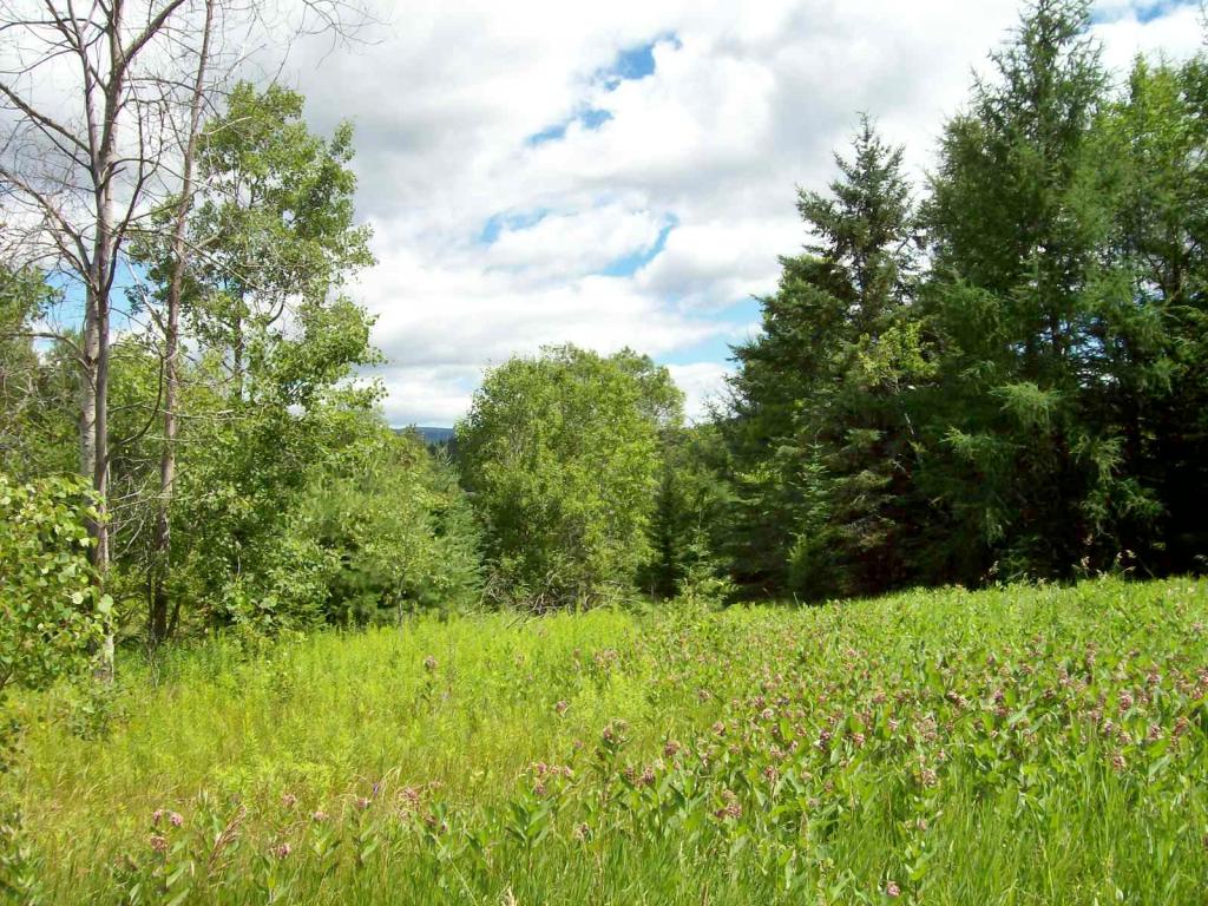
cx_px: 604
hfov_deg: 51.4
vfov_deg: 39.7
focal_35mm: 36
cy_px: 453
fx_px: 1256
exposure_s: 1/565
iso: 80
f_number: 4.8
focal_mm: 6
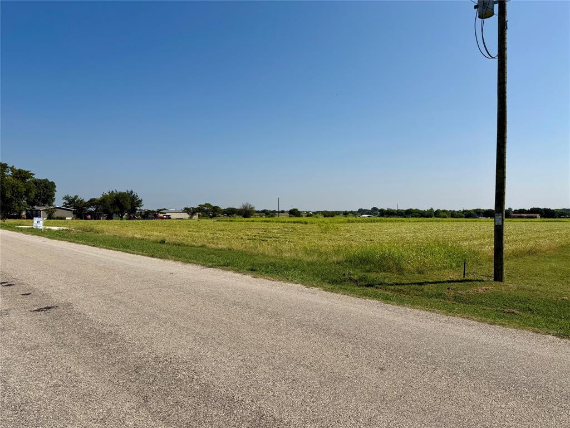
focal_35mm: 24
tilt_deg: -0.8
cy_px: 214
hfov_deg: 71.6
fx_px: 395
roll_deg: +0.5
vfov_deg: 56.8
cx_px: 285
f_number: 1.78
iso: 80
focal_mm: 6.76
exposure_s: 1/9091
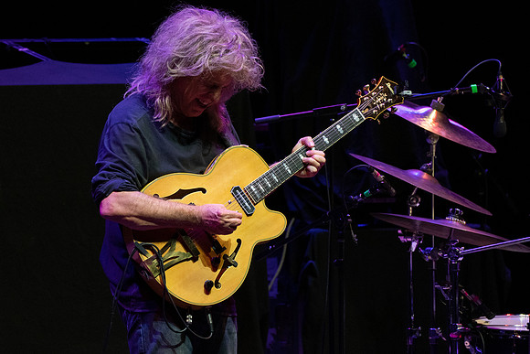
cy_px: 161
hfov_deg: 3.8
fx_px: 7952
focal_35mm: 540
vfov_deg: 2.5
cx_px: 232
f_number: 7.1
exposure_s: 1/320
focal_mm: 400
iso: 3200
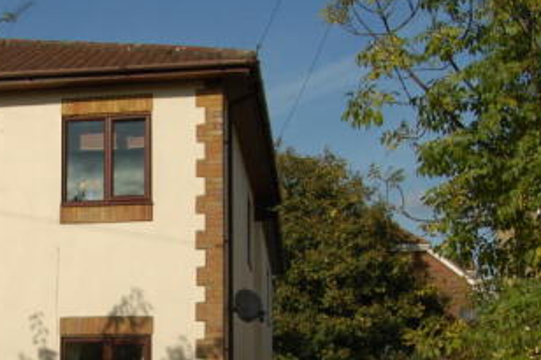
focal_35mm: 83
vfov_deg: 16.2
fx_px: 1247
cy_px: 335
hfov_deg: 23.4
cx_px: -11
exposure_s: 1/500
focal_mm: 26
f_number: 11
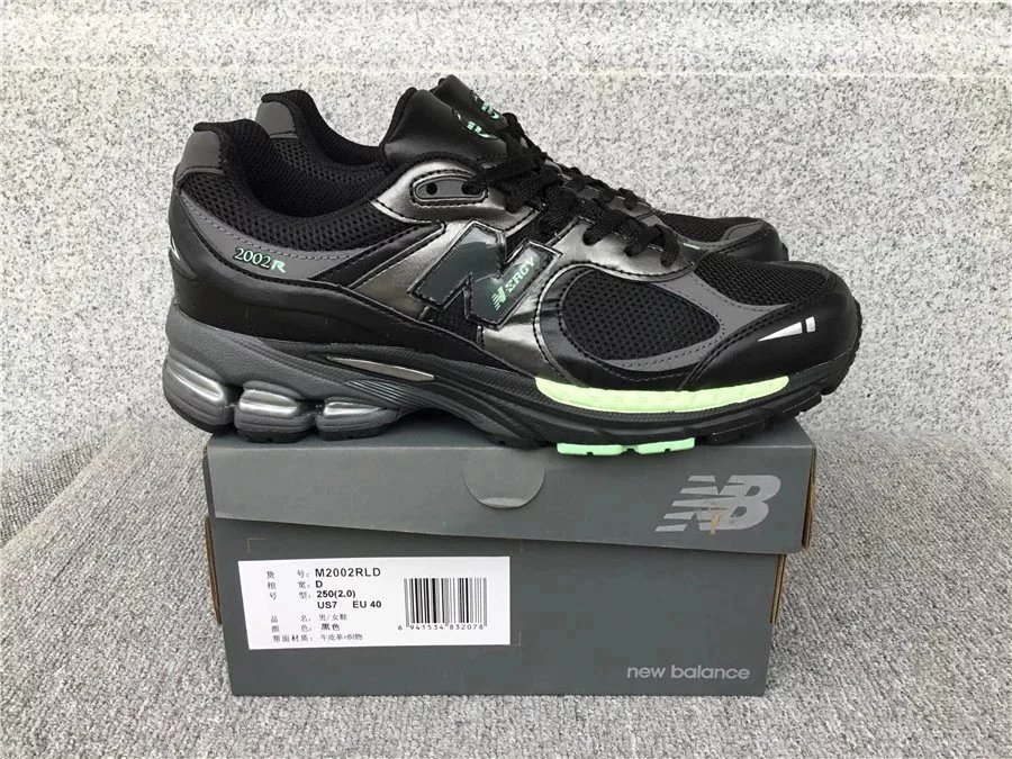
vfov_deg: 45.4
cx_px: 506
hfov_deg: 58.4
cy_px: 380
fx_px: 906
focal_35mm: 31
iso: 25
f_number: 2.4
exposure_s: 1/100
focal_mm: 3.3
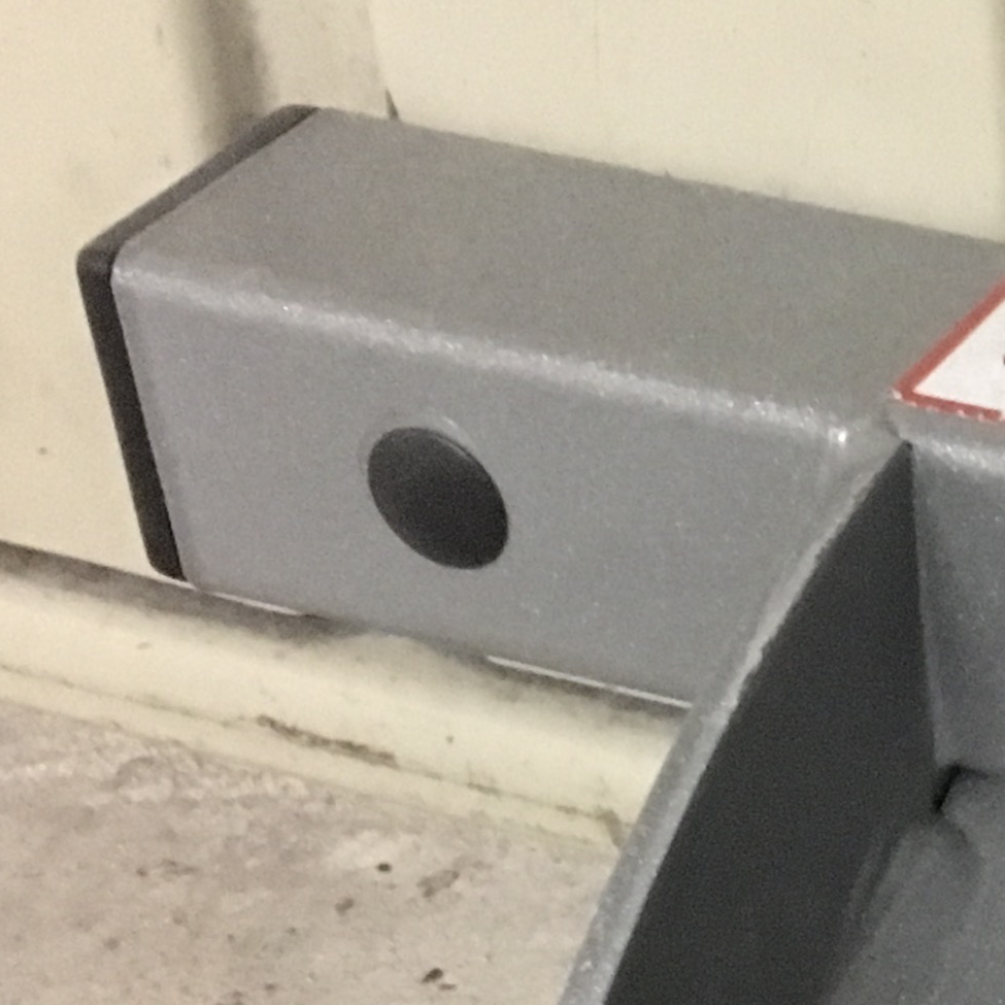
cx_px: 1475
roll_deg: -2.6
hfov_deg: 15.3
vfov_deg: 16.1
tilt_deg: -40.3
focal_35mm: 106
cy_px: 1010
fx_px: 3482
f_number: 2.2
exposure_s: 1/17
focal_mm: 4.15
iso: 400
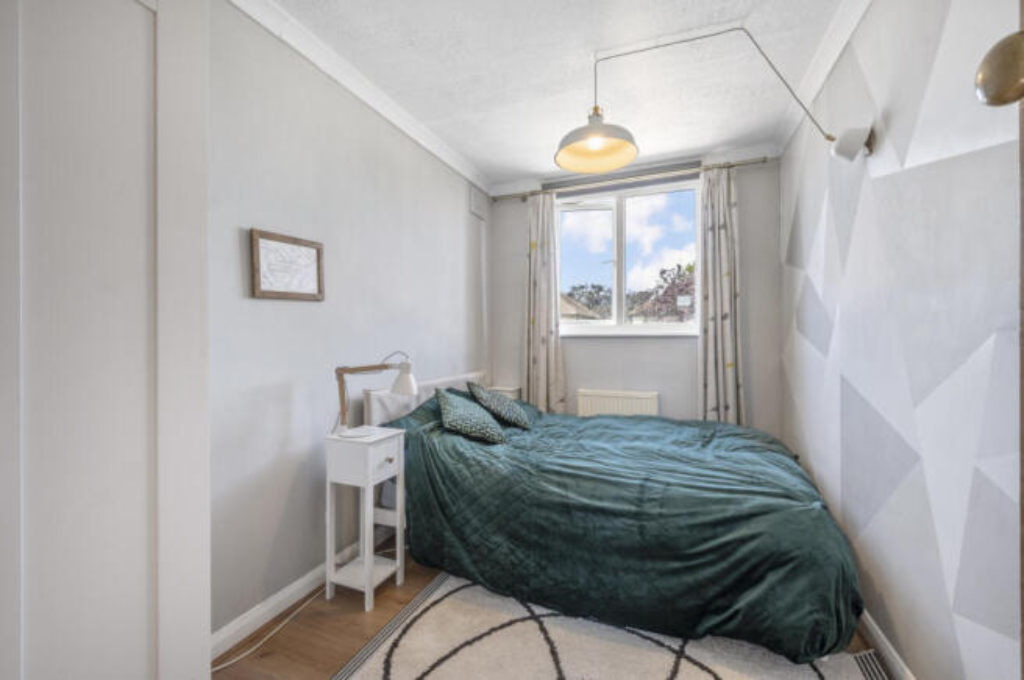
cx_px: 512
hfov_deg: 100.4
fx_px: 426
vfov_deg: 77.2
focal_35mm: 15
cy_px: 340
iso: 200
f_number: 16
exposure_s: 1
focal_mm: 15
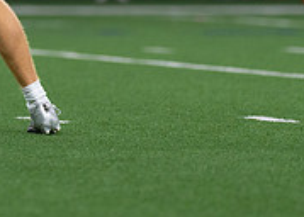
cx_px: -150
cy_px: -182
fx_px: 5346
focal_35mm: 619
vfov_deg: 2.3
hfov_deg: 3.2
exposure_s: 1/1250
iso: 1000
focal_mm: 135
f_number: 1.8
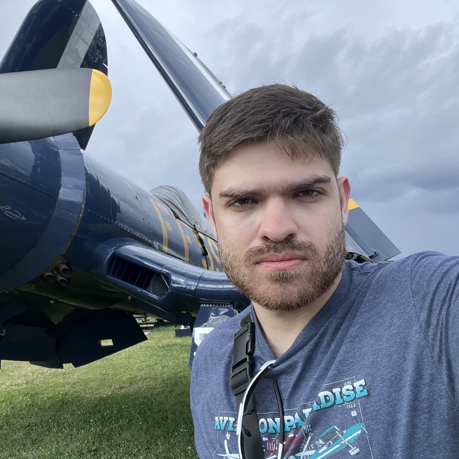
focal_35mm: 30
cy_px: 220
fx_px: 450
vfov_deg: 54.0
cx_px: 142
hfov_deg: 52.7
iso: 25
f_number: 2.2
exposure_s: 1/180
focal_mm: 2.71
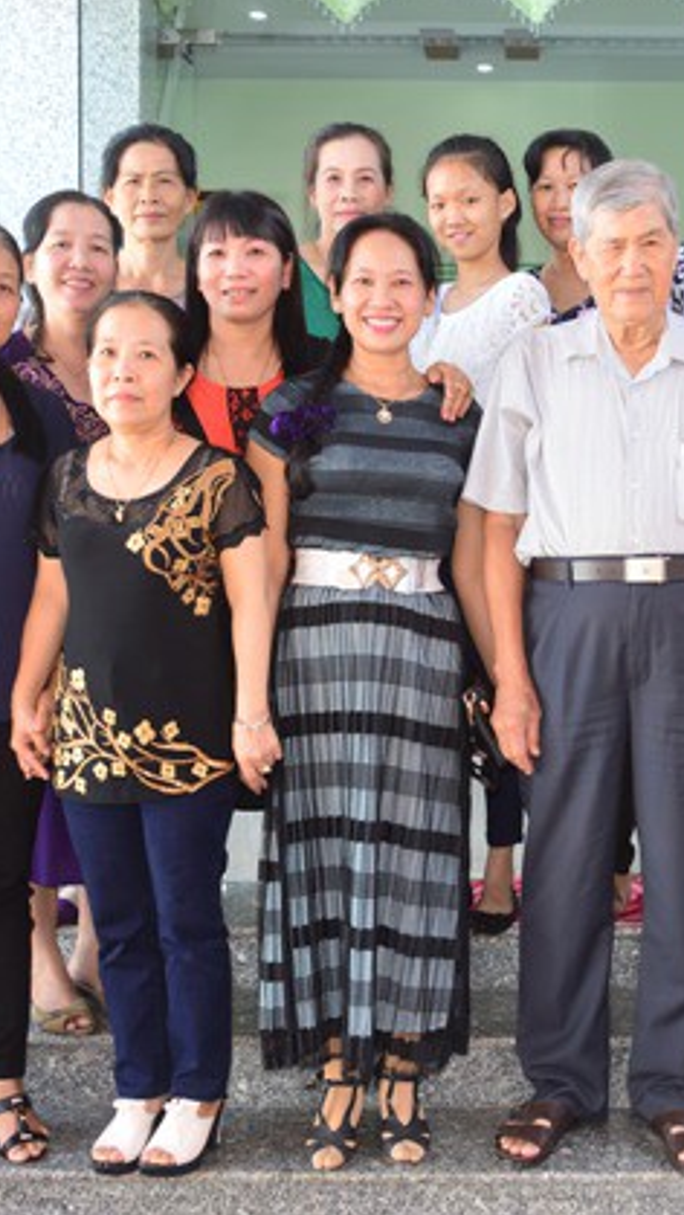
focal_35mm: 48
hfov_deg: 24.2
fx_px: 1546
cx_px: 626
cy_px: 600
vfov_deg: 42.9
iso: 200
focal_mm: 20
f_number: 3.5
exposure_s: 1/80
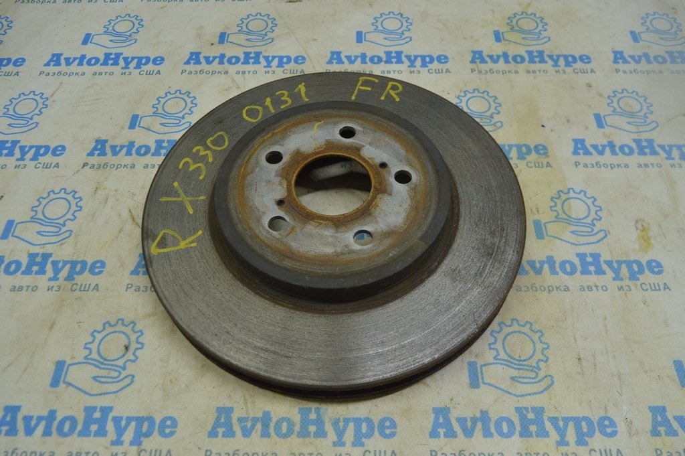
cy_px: 228
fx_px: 570
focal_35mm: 30
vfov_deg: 43.5
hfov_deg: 62.0
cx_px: 342
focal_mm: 20
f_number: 5.6
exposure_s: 1/40
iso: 400
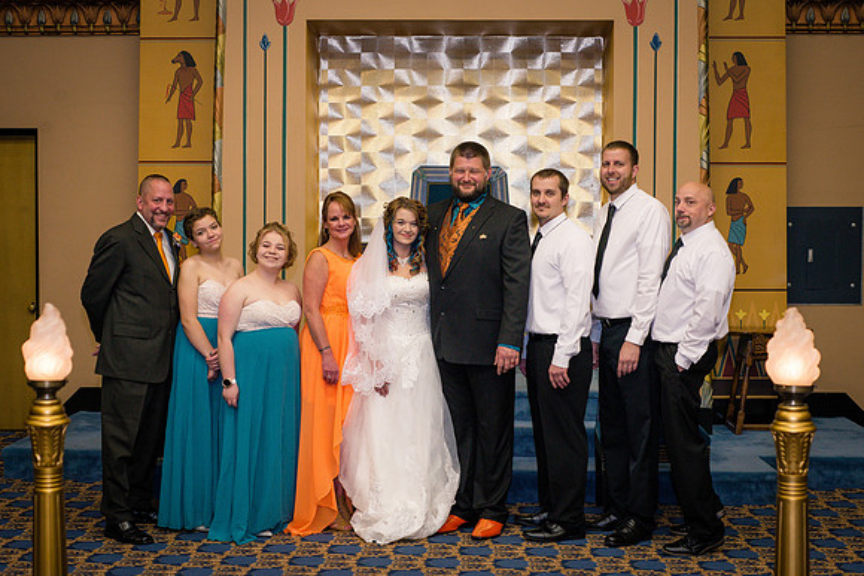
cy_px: 293
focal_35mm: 54
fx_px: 1305
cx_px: 429
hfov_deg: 36.6
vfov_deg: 24.9
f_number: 5
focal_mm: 50
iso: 800
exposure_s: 1/160
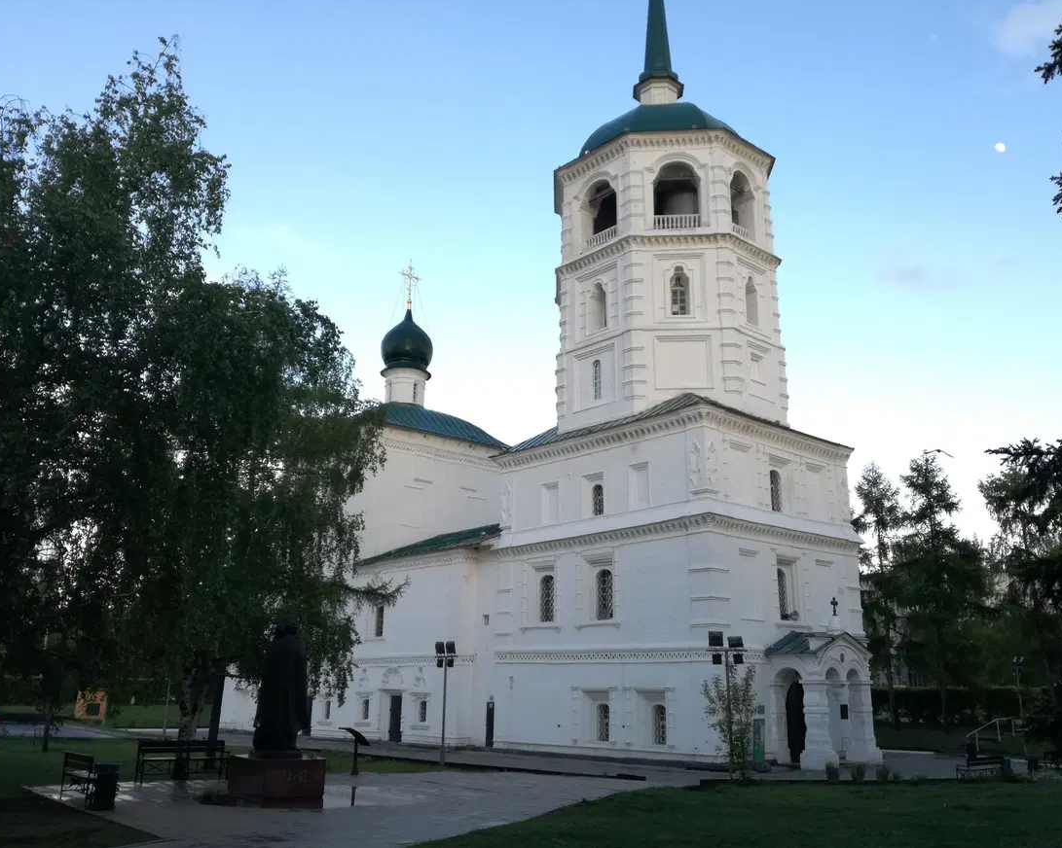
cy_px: 412
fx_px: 911
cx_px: 560
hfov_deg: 60.4
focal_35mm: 29
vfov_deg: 49.9
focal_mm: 3.79
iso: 50
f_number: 2
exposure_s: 1/250
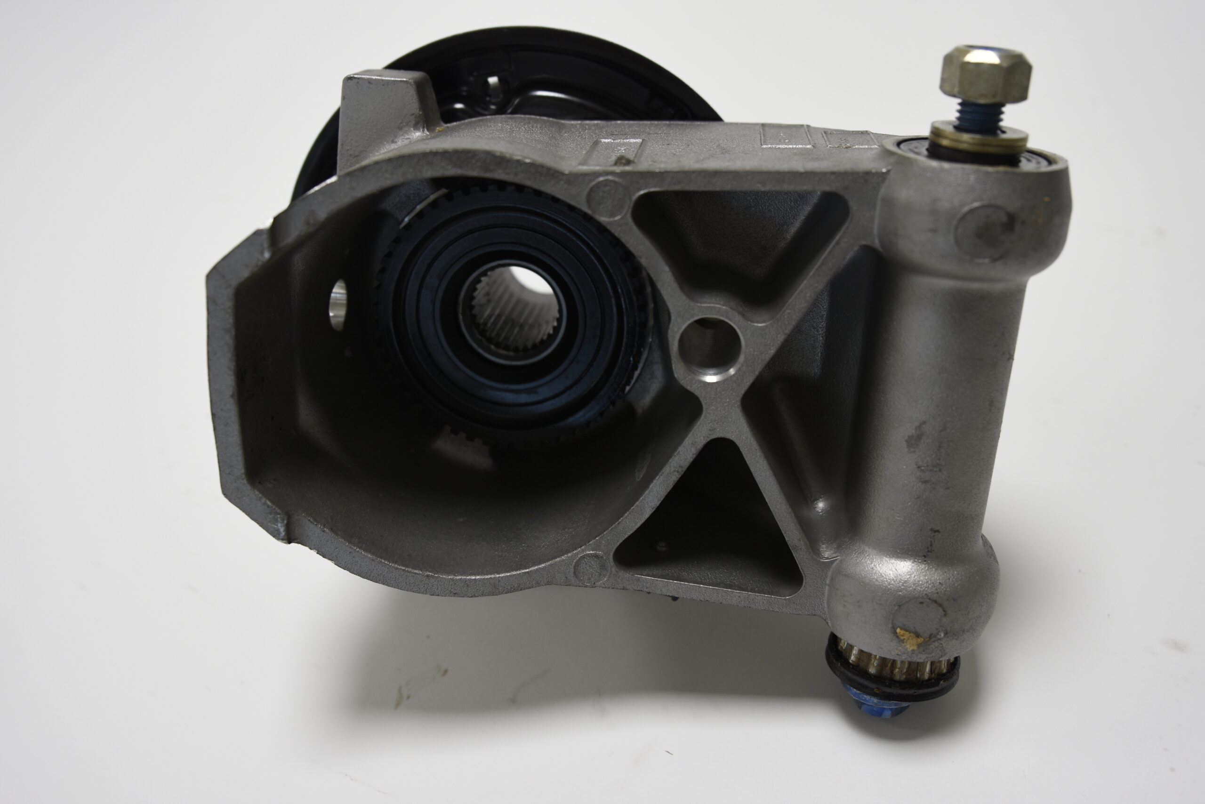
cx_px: 602
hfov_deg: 53.1
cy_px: 402
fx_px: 1205
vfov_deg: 36.9
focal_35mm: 36
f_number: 2.8
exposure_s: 1/100
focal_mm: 24
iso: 320
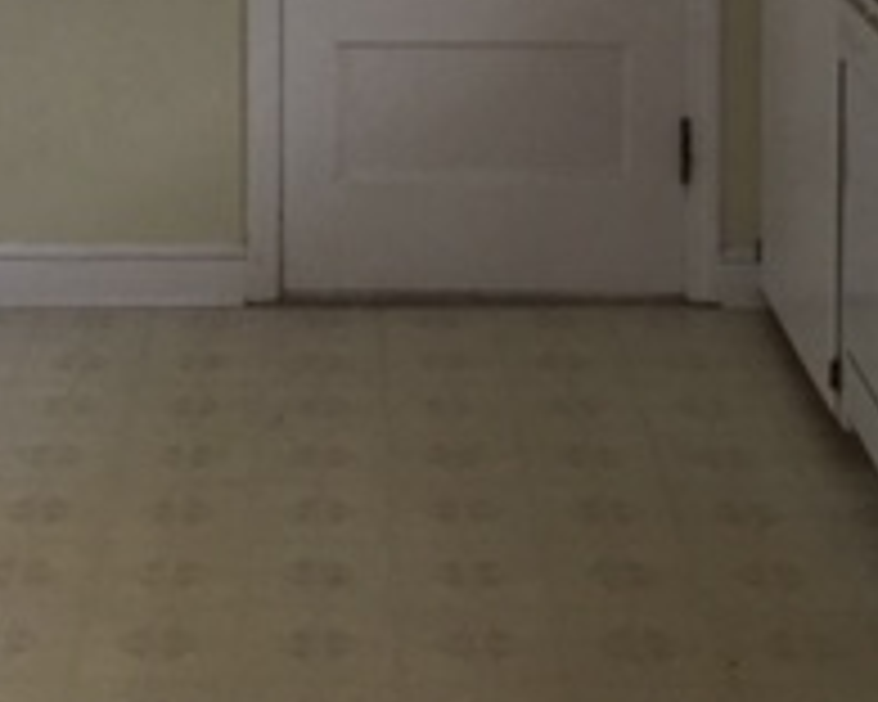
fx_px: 2417
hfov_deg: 20.5
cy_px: -320
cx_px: 284
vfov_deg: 15.4
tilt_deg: -4.5
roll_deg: -1.8
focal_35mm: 93
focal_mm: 4.15
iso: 125
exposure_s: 1/30
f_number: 2.2
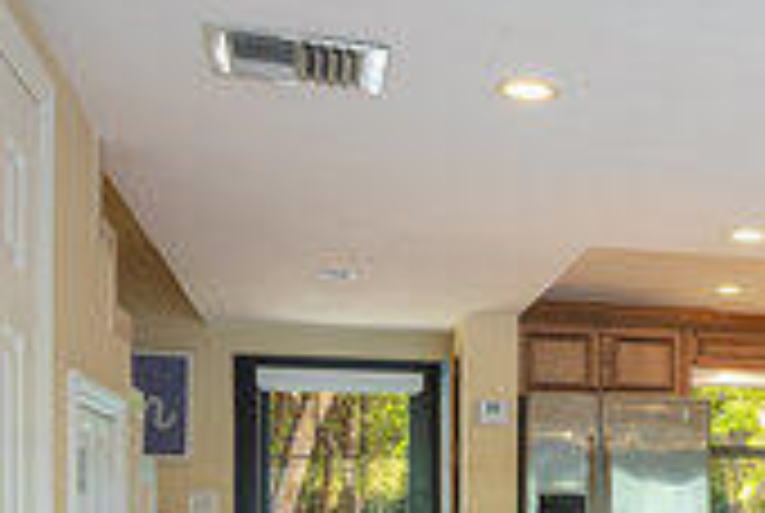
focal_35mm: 61
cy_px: 500
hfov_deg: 28.3
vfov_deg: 21.6
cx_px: 936
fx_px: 1298
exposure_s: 1/1.25
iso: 100
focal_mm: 16
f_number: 11
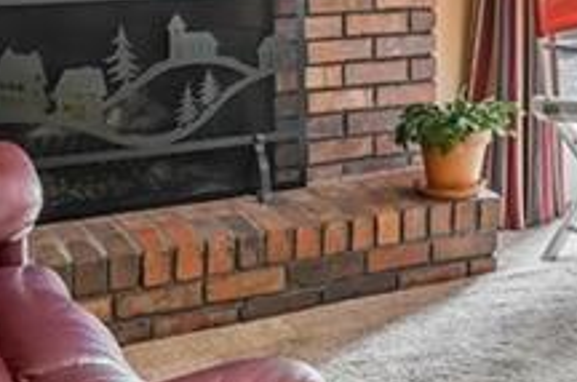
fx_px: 1215
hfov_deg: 24.1
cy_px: -100
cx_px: 705
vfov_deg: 16.9
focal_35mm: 76
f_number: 8
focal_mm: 16
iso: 800
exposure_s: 1/8
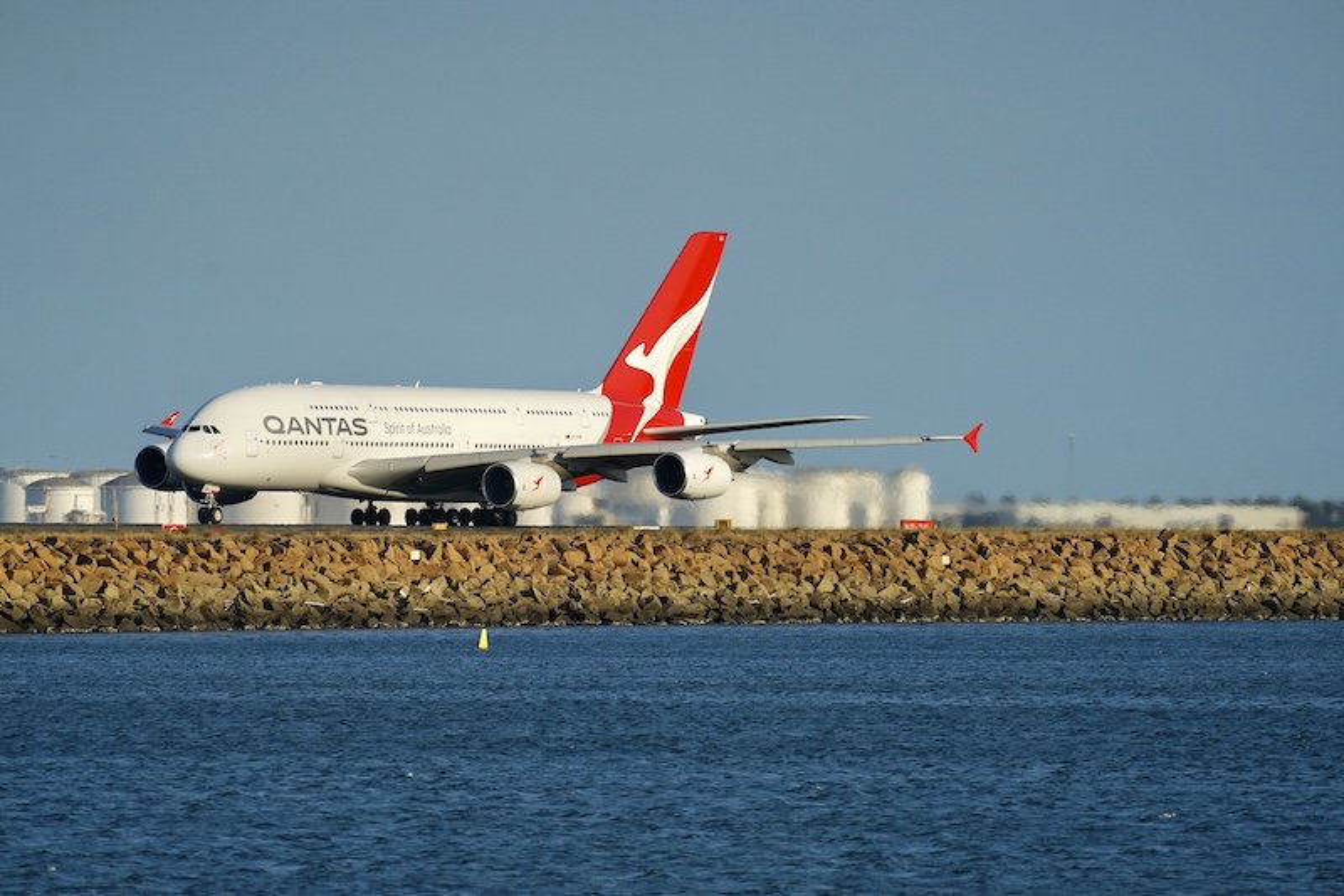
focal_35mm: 300
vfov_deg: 4.6
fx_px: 11197
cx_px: 672
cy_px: 448
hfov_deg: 6.9
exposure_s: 1/4000
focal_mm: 300
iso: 400
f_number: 5.6
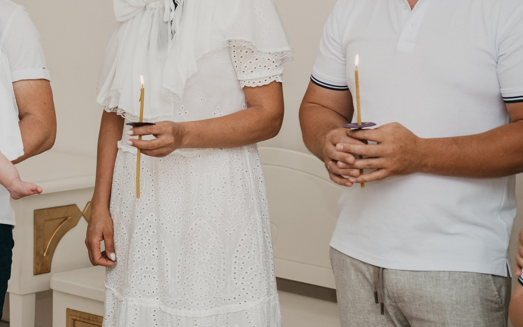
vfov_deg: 10.0
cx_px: 92
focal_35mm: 131
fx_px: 1867
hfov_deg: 15.8
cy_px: 73
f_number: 4
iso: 200
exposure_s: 1/160
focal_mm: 70
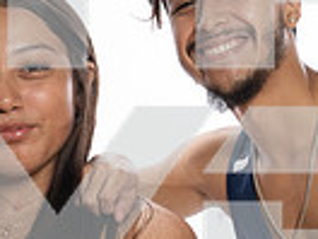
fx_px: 1323
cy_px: 235
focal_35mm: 144
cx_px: 157
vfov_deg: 10.2
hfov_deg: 13.7
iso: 1250
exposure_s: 1/250
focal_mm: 34
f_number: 11
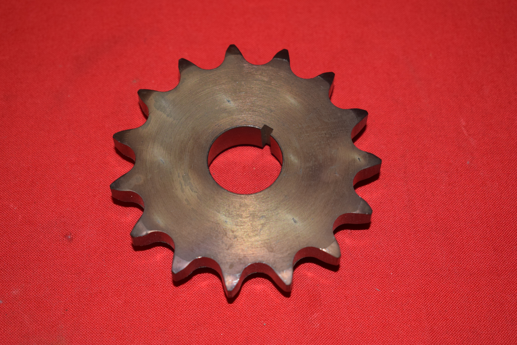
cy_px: 172
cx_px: 258
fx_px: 1077
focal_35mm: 75
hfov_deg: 27.0
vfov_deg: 18.2
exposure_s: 1/160
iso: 640
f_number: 5.6
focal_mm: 50
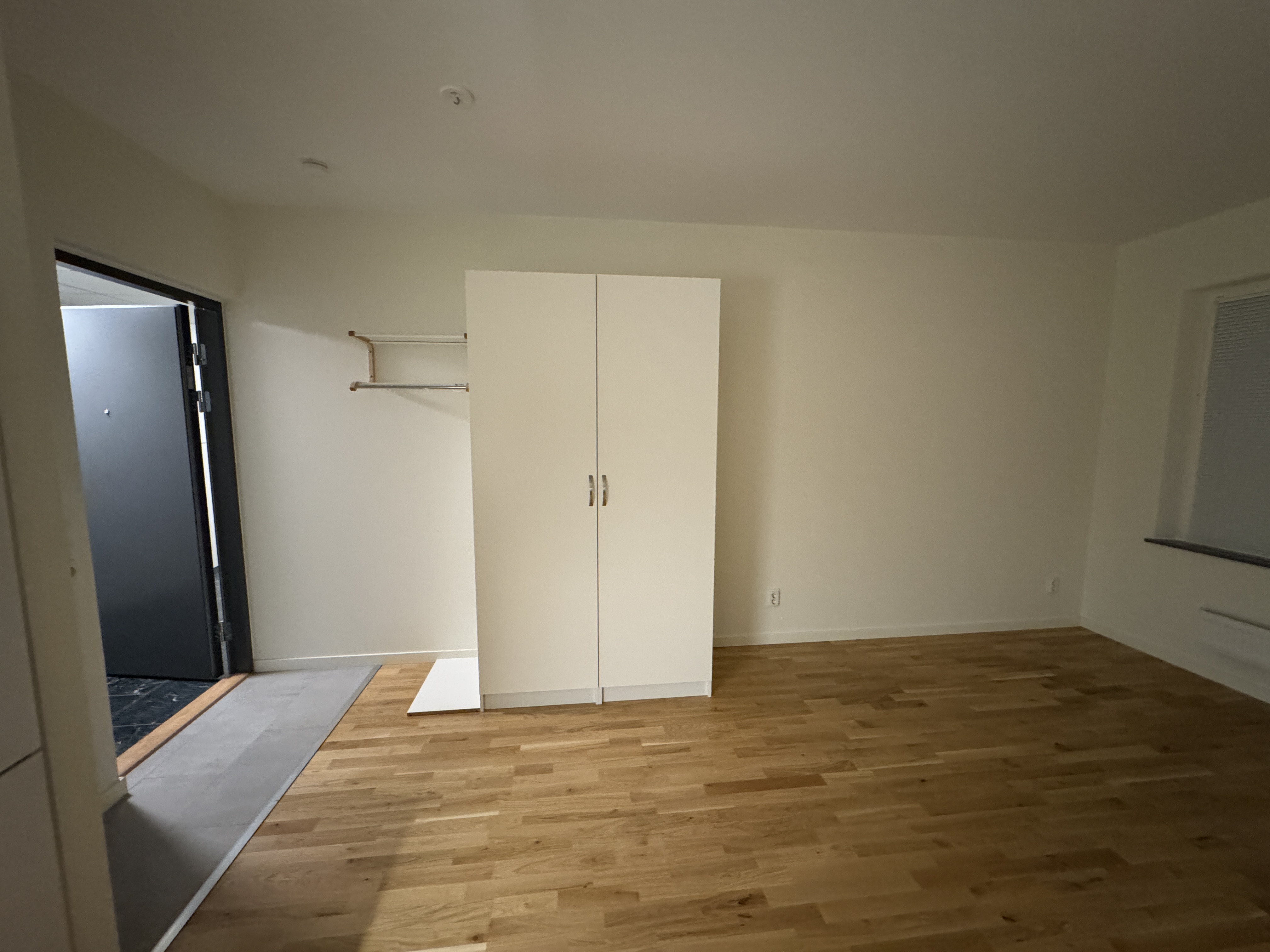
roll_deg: +0.0
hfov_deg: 102.1
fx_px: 514
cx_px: 635
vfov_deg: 85.7
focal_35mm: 14
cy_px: 476
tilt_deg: -7.5
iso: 800
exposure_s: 1/50
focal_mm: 2.22
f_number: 2.2
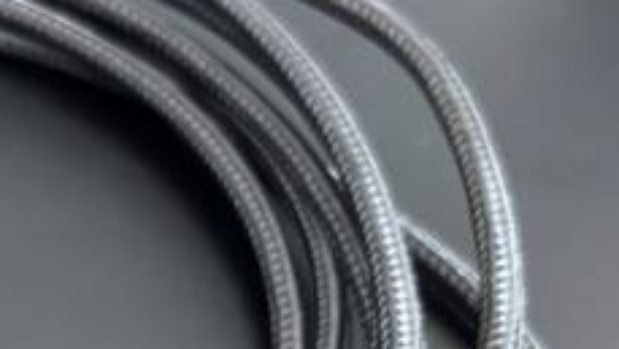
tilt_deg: -49.8
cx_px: -59
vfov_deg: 12.9
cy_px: 514
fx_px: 1461
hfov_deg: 22.6
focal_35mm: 89
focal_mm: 5.96
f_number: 1.6
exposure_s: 1/60
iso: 500
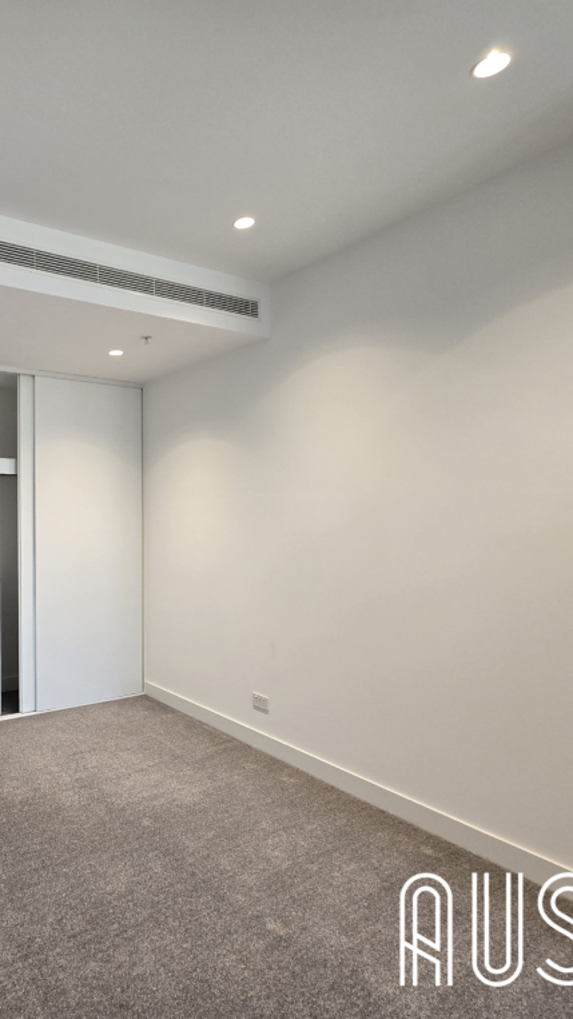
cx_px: 79
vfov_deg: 89.6
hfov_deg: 52.6
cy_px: 510
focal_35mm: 19
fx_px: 513
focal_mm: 2.2
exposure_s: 1/50
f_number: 2.2
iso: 100
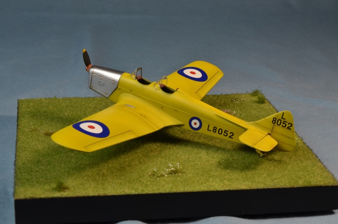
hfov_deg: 20.7
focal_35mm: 99
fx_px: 928
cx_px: 169
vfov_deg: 13.8
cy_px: 112
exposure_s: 1/8
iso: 200
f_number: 16
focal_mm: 66
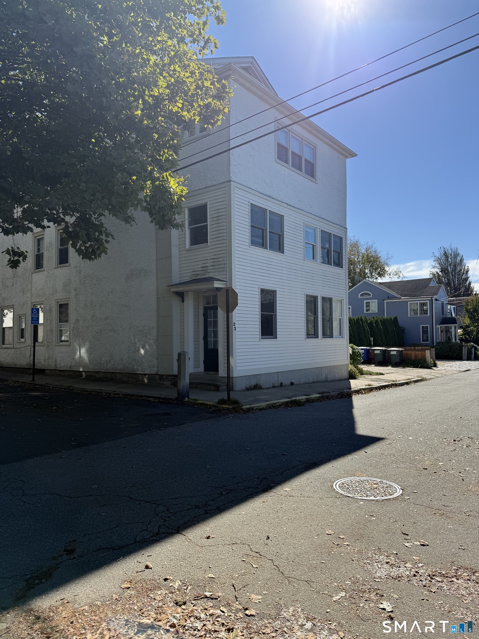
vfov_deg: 71.6
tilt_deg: +2.4
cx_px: 240
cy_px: 320
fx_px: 443
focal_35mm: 24
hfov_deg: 56.8
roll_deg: +1.0
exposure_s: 1/5319
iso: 80
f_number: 1.78
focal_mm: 6.76
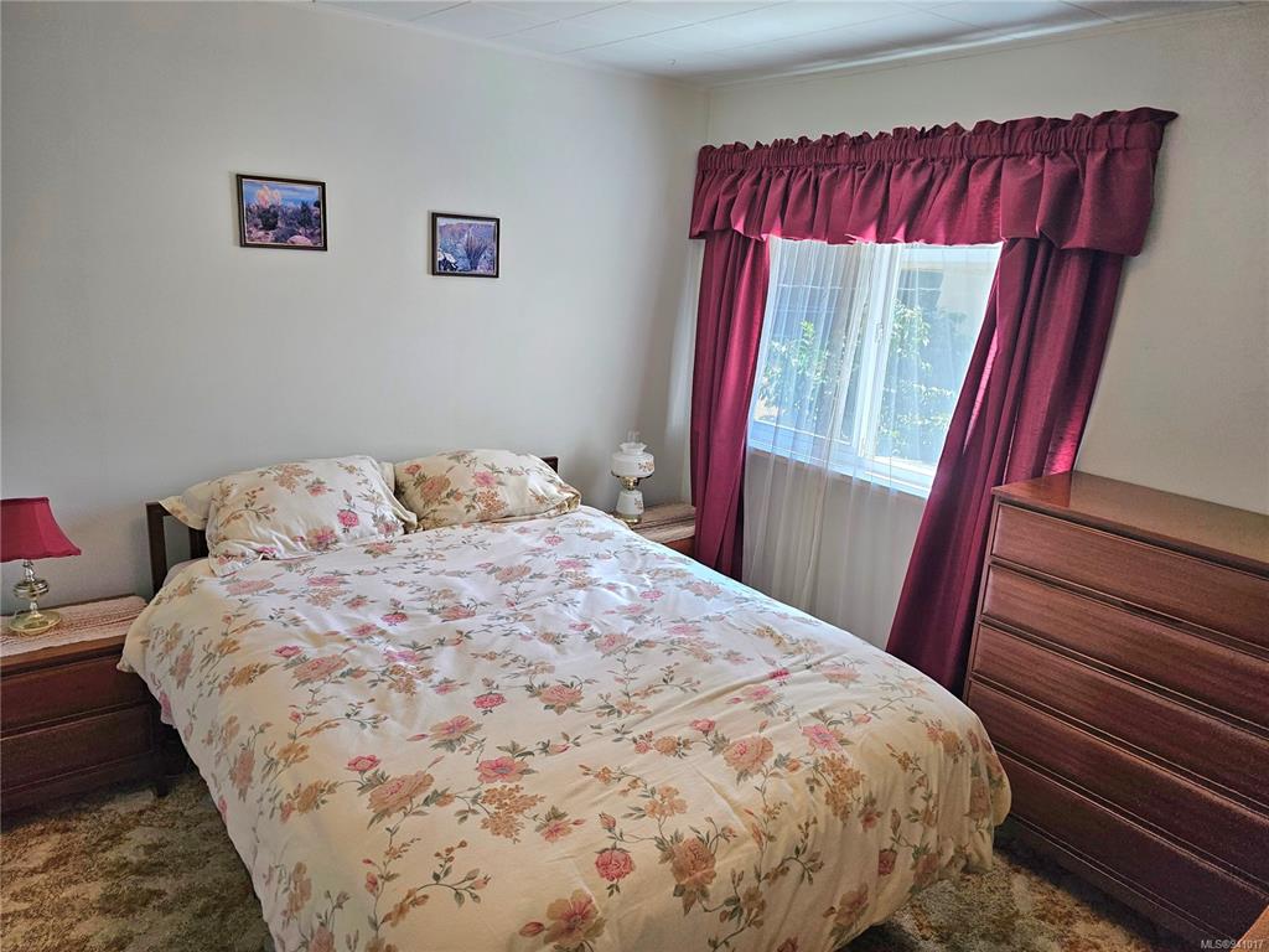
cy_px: 476
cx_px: 634
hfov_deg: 73.9
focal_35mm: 23
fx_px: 843
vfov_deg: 58.9
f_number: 1.7
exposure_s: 1/120
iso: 80
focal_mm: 6.3
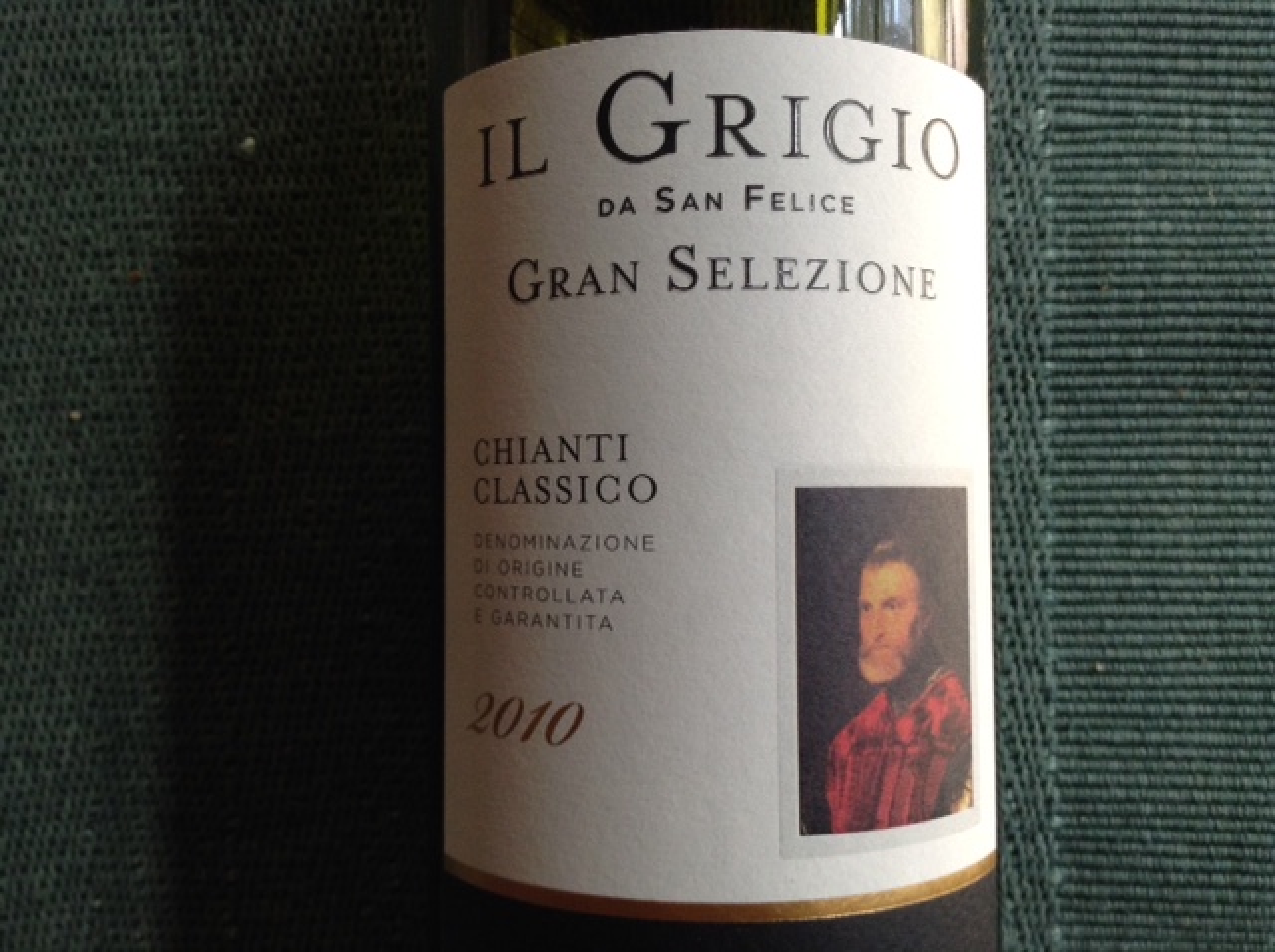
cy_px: 476
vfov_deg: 42.8
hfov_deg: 55.4
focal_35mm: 33
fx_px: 1214
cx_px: 638
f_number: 2.4
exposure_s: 1/24
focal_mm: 3.3
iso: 50
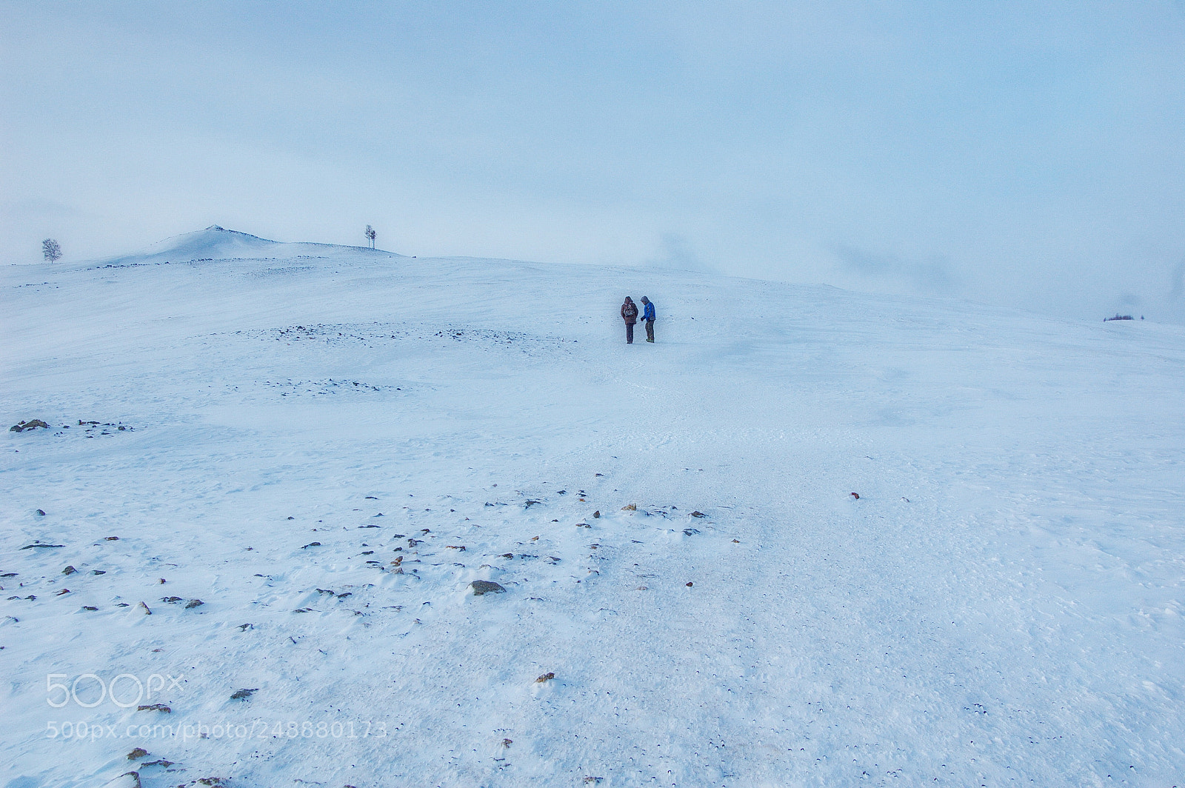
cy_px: 394
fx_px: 1184
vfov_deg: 36.8
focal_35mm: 36
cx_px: 592
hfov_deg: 53.2
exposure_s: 1/640
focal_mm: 24
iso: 200
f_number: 9
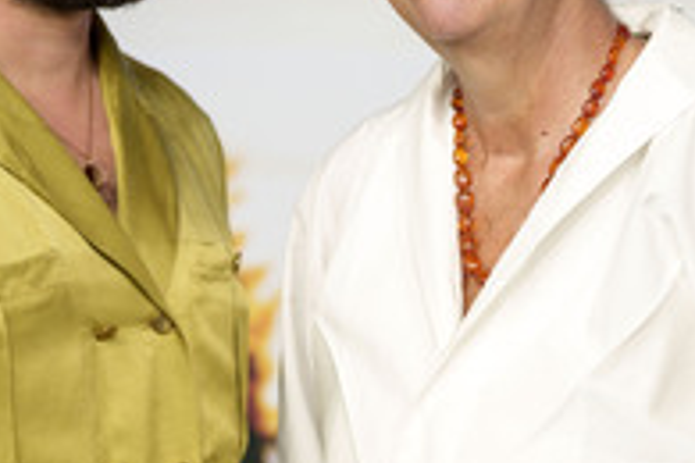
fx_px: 3533
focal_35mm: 183
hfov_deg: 11.2
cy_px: 25
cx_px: 255
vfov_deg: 7.5
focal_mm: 79
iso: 800
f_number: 2.8
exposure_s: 1/320
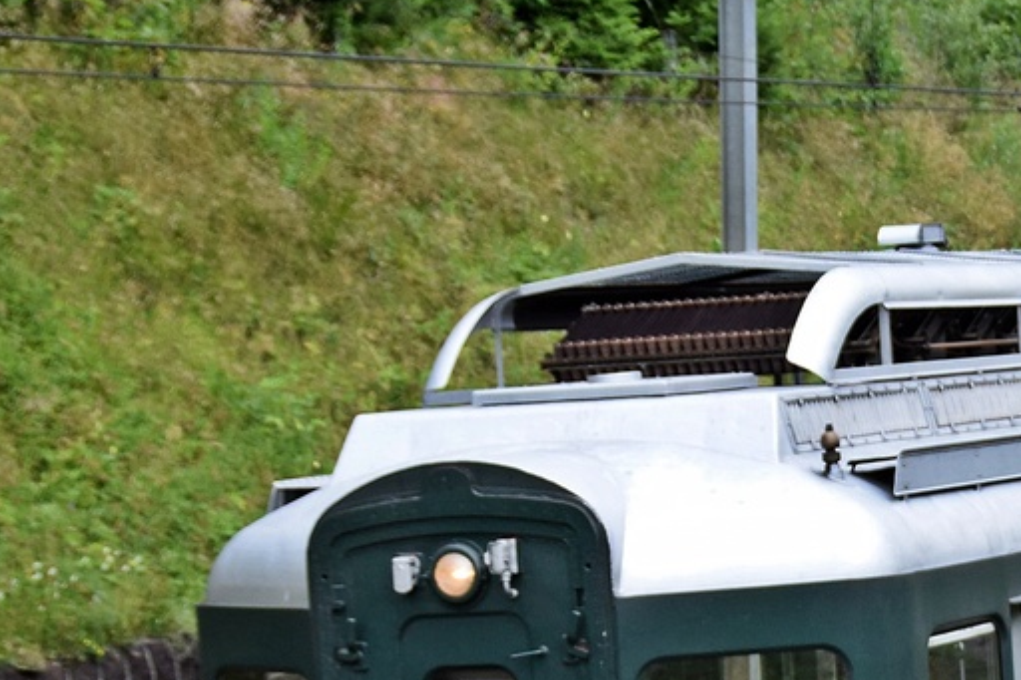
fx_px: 4306
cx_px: 1077
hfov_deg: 13.3
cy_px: 738
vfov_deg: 9.0
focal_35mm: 152
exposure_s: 1/1000
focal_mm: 27
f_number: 4
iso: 400
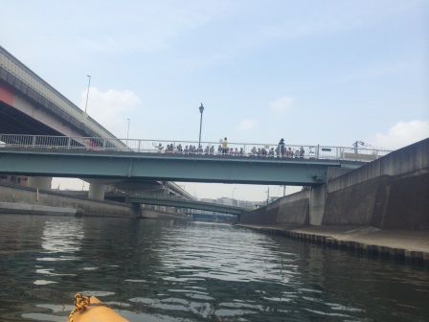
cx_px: 214
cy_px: 161
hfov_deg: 60.0
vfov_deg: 46.8
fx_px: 372
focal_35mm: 30
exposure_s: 1/1786
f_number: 2.2
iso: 32
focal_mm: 4.12
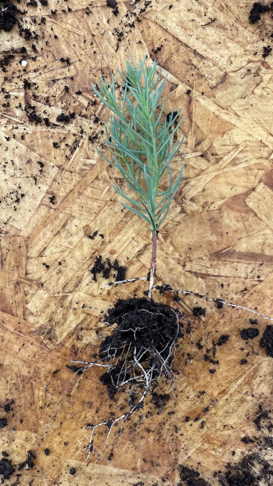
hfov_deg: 40.2
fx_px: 373
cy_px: 239
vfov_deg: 66.1
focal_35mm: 29
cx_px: 137
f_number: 1.6
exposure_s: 1/121
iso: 40
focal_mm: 4.2
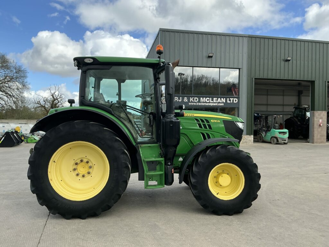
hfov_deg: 63.4
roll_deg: -2.2
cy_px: 124
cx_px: 164
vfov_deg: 49.7
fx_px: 266
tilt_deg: +0.1
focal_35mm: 28
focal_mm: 3
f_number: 1.8
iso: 25
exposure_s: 1/1035
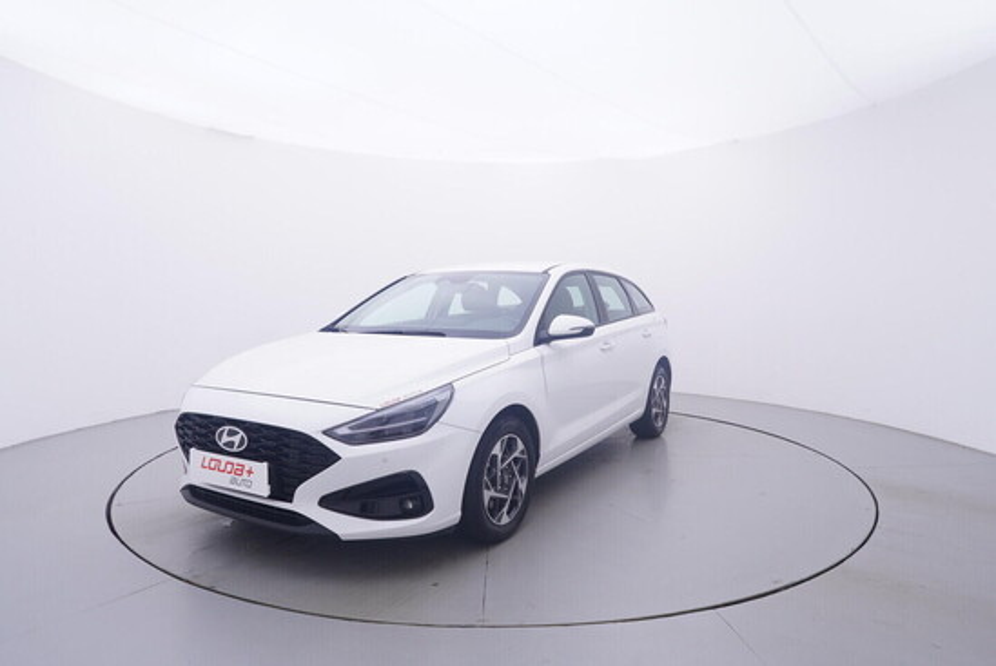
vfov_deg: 56.2
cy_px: 333
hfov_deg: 77.3
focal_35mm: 22
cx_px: 498
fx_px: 623
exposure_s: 1/80
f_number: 5
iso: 200
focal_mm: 15
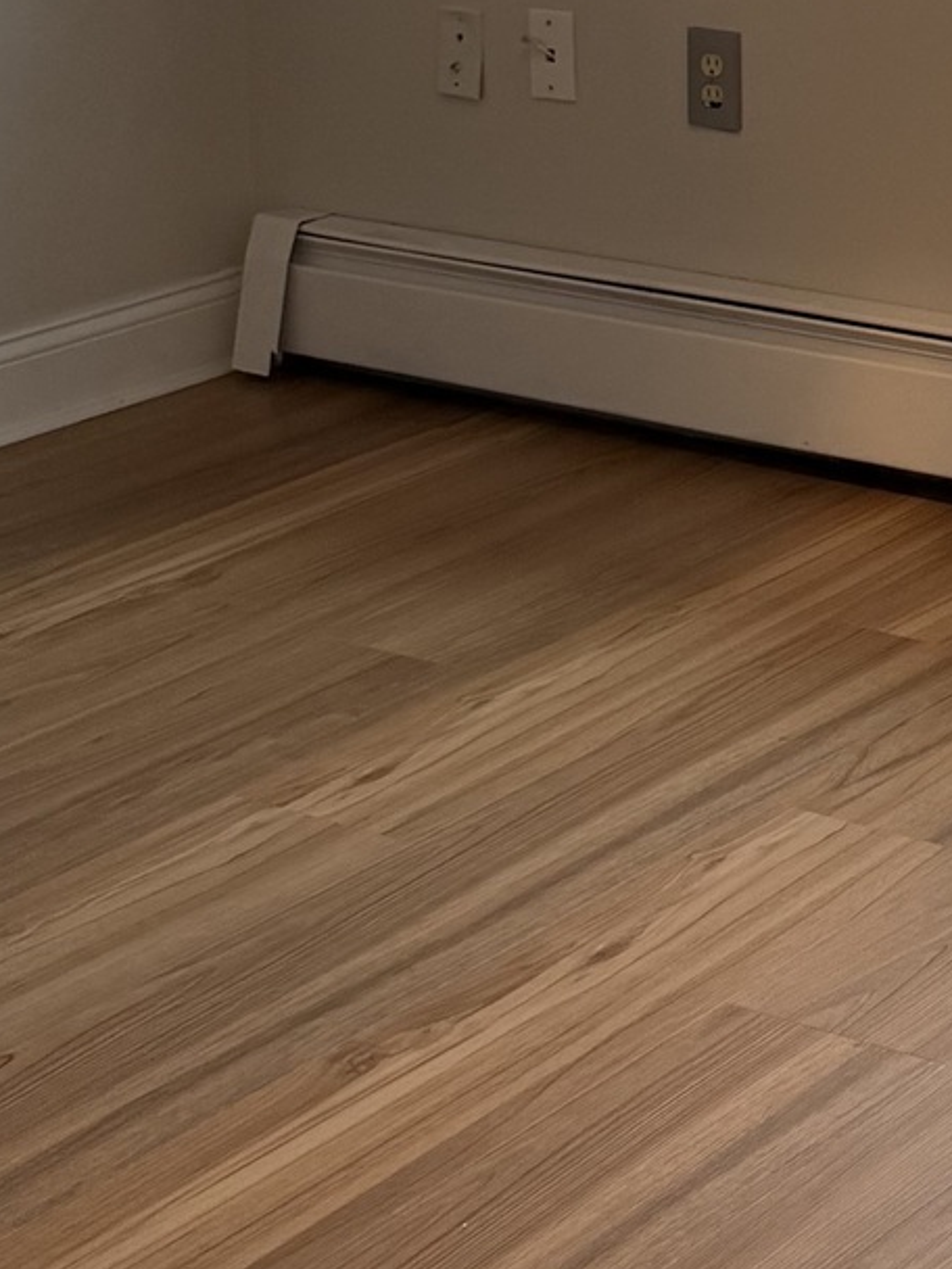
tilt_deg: -4.7
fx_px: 3337
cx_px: 1530
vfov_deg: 20.1
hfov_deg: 14.8
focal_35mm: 91
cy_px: -294
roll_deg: -0.5
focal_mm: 6.76
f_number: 1.78
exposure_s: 1/208
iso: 80
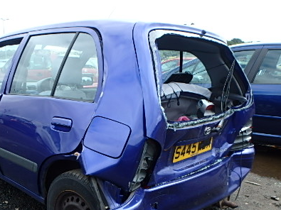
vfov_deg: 40.1
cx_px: 88
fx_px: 276
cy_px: 168
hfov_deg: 52.6
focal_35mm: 34
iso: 125
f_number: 3.5
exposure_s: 1/320
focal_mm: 3.7
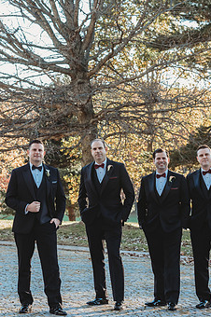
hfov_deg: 10.8
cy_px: 157
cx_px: 34
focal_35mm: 126
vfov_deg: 16.3
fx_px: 1110
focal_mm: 70
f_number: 7.1
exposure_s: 1/400
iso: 1250
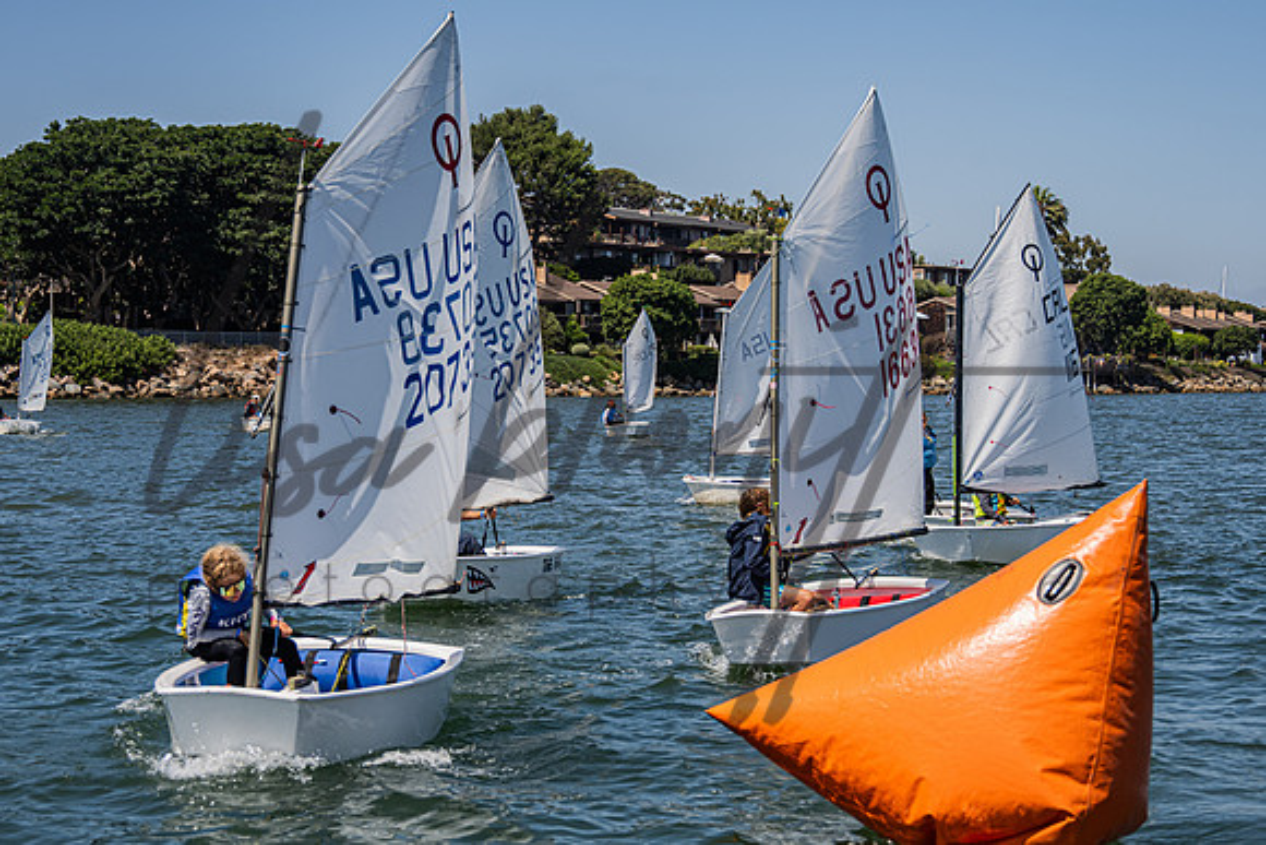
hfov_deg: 30.2
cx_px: 633
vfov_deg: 20.4
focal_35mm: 67
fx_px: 2348
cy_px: 449
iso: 250
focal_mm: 58
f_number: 5.6
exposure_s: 1/1250
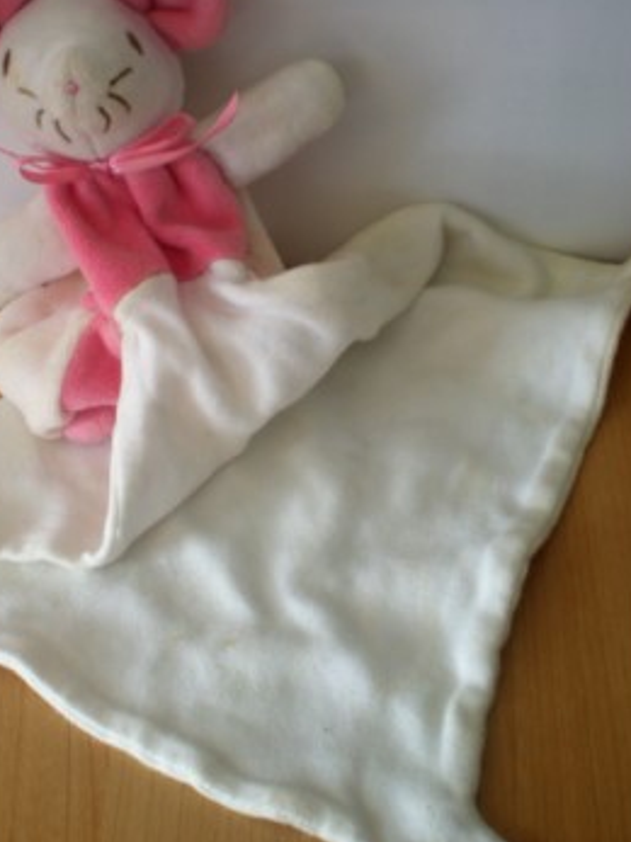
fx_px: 1386
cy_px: 369
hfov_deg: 25.5
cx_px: 204
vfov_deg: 33.8
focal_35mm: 57
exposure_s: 1/62.2
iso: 64
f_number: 3.1
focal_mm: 6.3
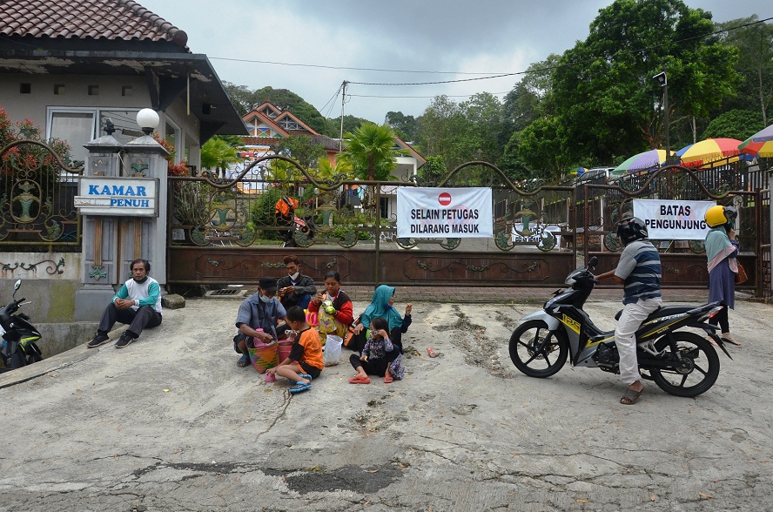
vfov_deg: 47.7
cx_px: 386
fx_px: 579
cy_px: 256
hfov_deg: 67.5
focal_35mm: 27
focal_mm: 18
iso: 400
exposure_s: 1/400
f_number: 8
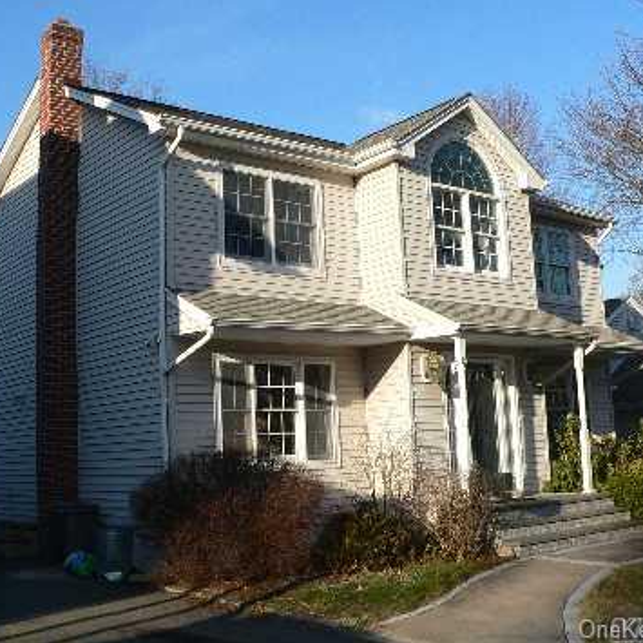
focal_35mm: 43
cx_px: 295
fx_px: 904
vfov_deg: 39.2
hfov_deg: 39.1
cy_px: 321
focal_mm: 6
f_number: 4
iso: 80
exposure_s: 1/500
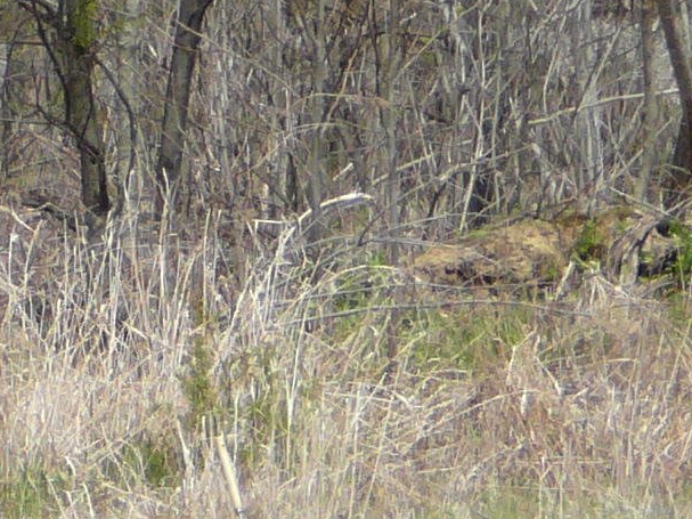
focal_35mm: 624
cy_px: 594
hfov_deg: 3.2
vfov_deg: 2.4
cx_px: 286
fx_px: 12472
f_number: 4
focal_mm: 22
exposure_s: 1/500
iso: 80
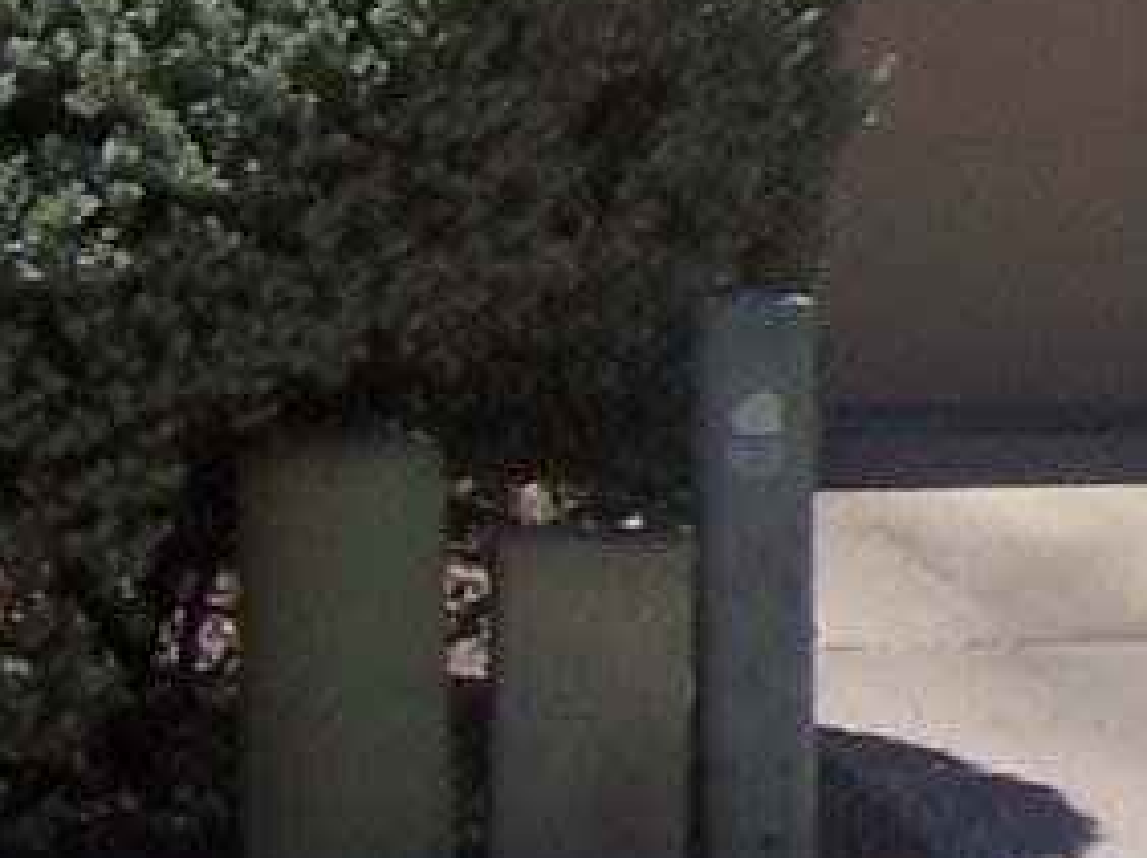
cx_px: 2863
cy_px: -8
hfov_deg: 8.9
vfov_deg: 7.4
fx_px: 6621
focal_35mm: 200
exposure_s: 1/750
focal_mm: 5.6
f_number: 5.6
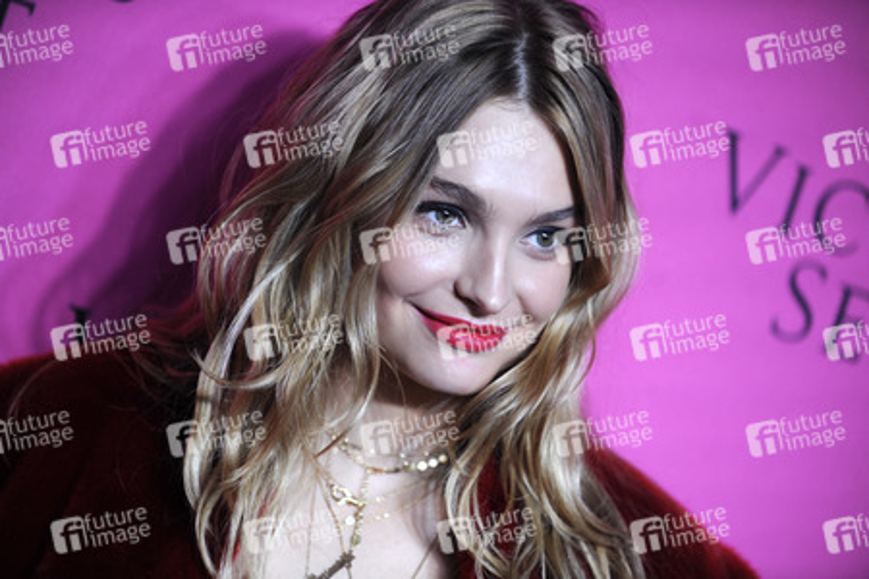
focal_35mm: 135
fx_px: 3258
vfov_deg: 10.2
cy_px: 290
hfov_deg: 15.2
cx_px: 434
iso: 1600
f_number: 3.5
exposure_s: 1/400
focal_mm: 135
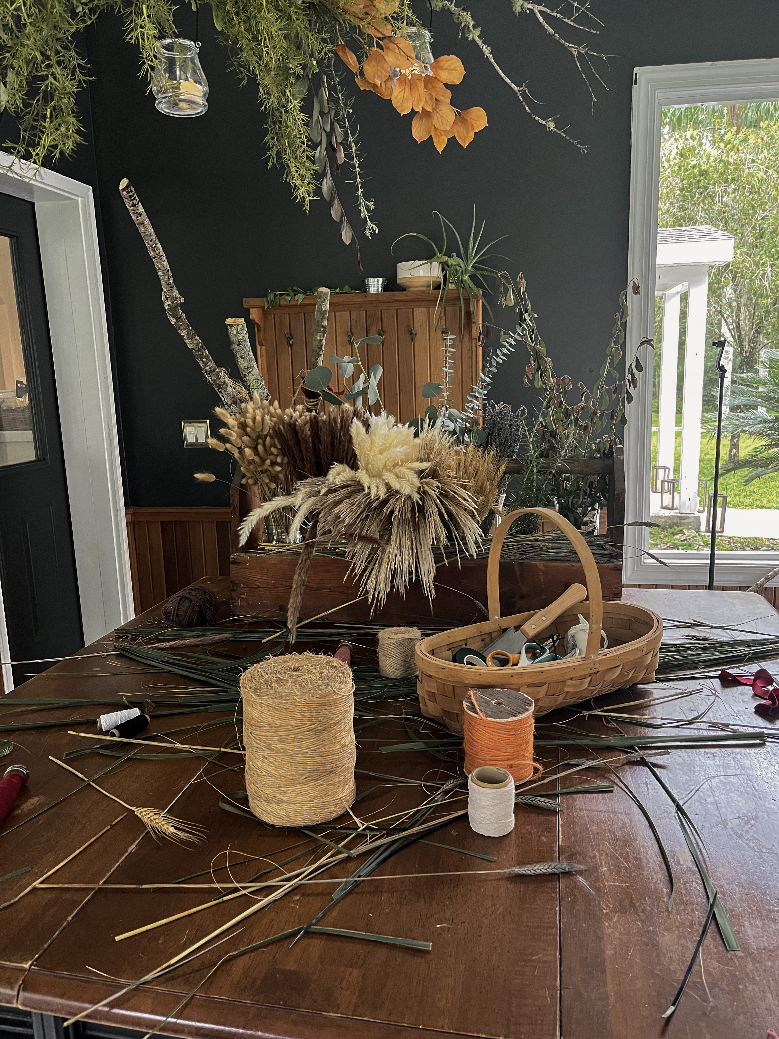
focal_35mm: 26
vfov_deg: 67.3
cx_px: 390
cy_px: 520
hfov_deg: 53.1
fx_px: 780
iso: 400
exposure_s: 1/40
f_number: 1.6
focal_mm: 5.1
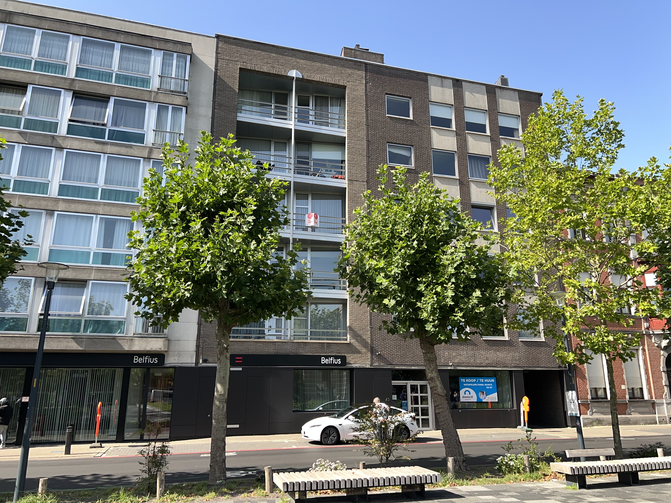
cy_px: 252
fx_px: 504
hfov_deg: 67.3
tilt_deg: +17.1
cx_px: 336
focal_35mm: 26
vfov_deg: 53.1
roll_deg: -0.7
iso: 32
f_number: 1.5
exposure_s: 1/1412
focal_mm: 5.7
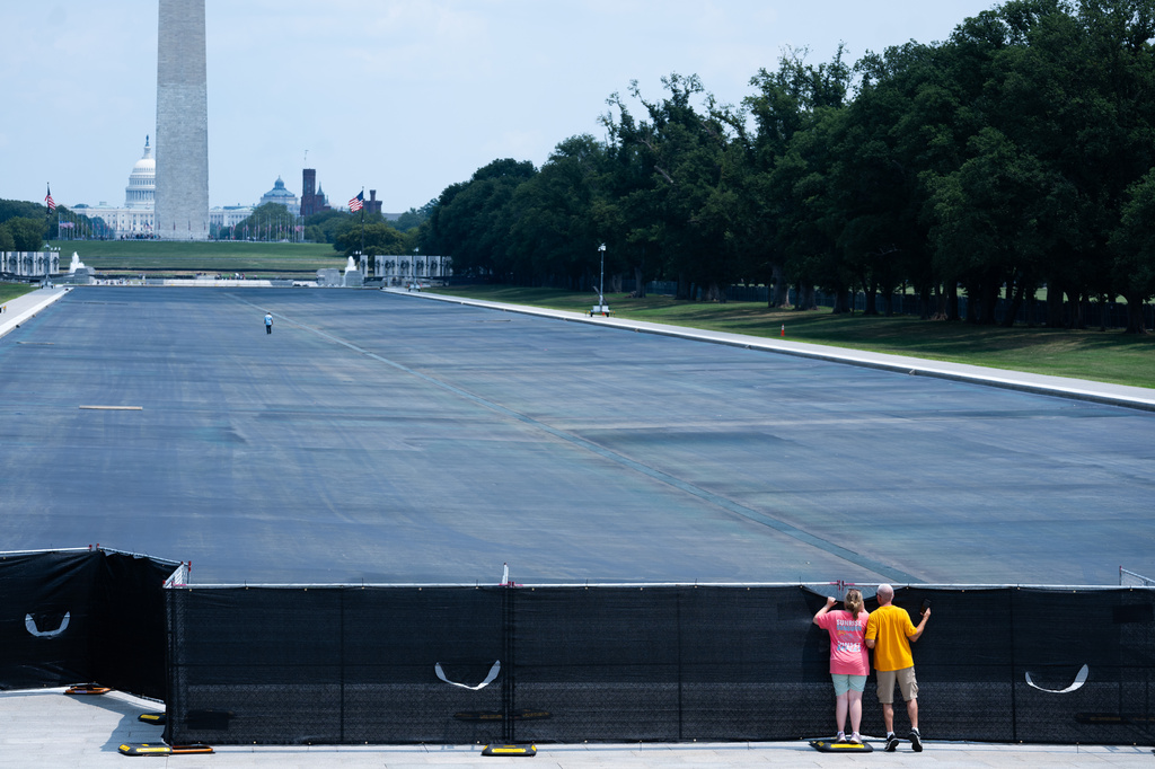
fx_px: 3816
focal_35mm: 119
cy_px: 384
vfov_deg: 11.5
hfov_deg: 17.2
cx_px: 578
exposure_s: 1/320
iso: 50
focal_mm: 119
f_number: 5.6
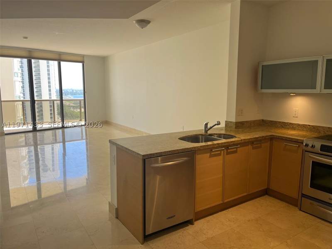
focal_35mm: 26
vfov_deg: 53.1
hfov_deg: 67.3
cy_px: 124
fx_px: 249
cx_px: 166
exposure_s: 1/120
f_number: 1.6
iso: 50
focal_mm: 5.1
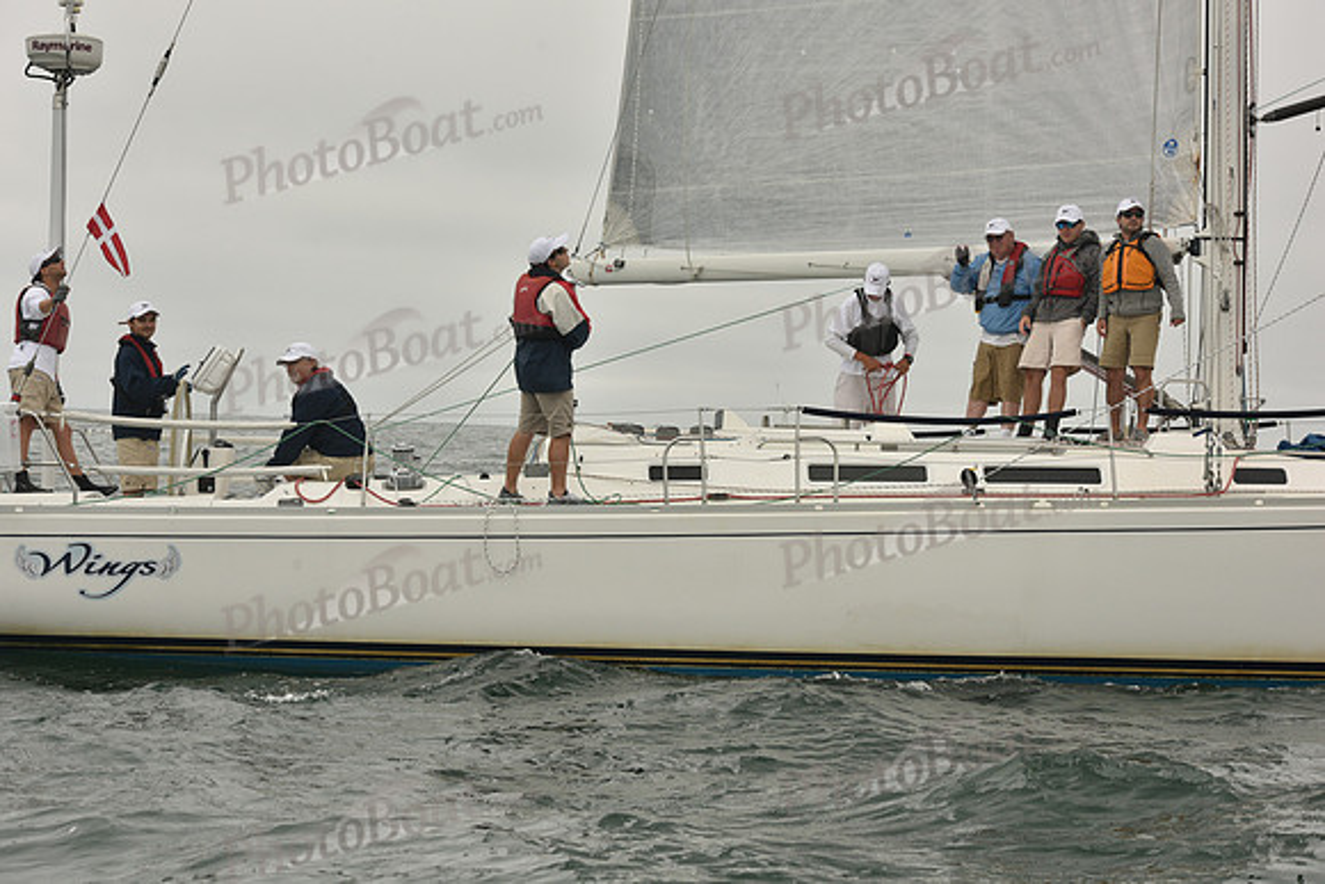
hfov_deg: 21.5
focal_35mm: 95
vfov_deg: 14.4
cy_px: 442
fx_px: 3497
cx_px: 662
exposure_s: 1/800
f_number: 9
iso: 320
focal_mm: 95
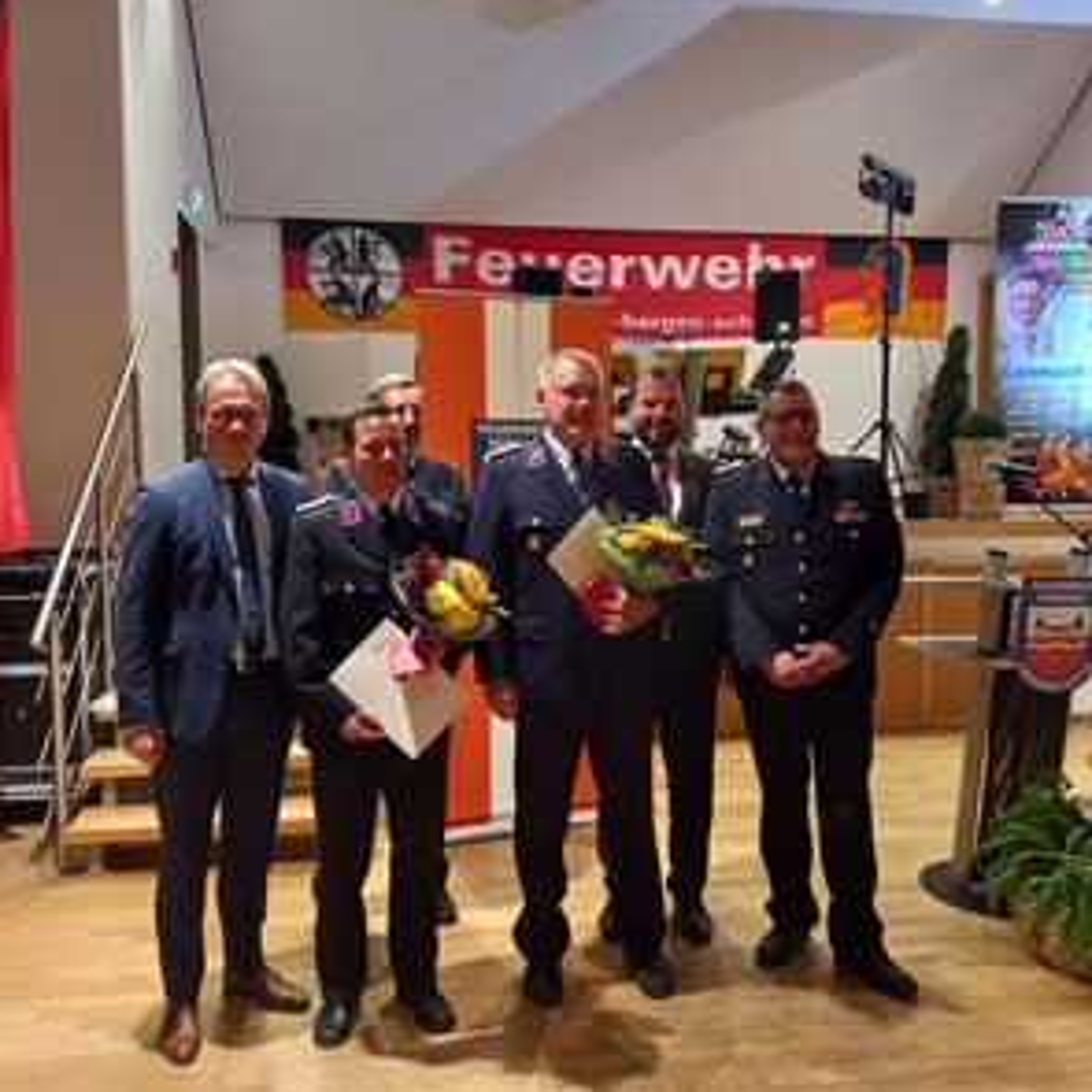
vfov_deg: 54.0
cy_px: 544
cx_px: 533
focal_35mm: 30
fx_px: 1071
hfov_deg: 54.0
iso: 320
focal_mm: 4.6
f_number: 2
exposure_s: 1/25
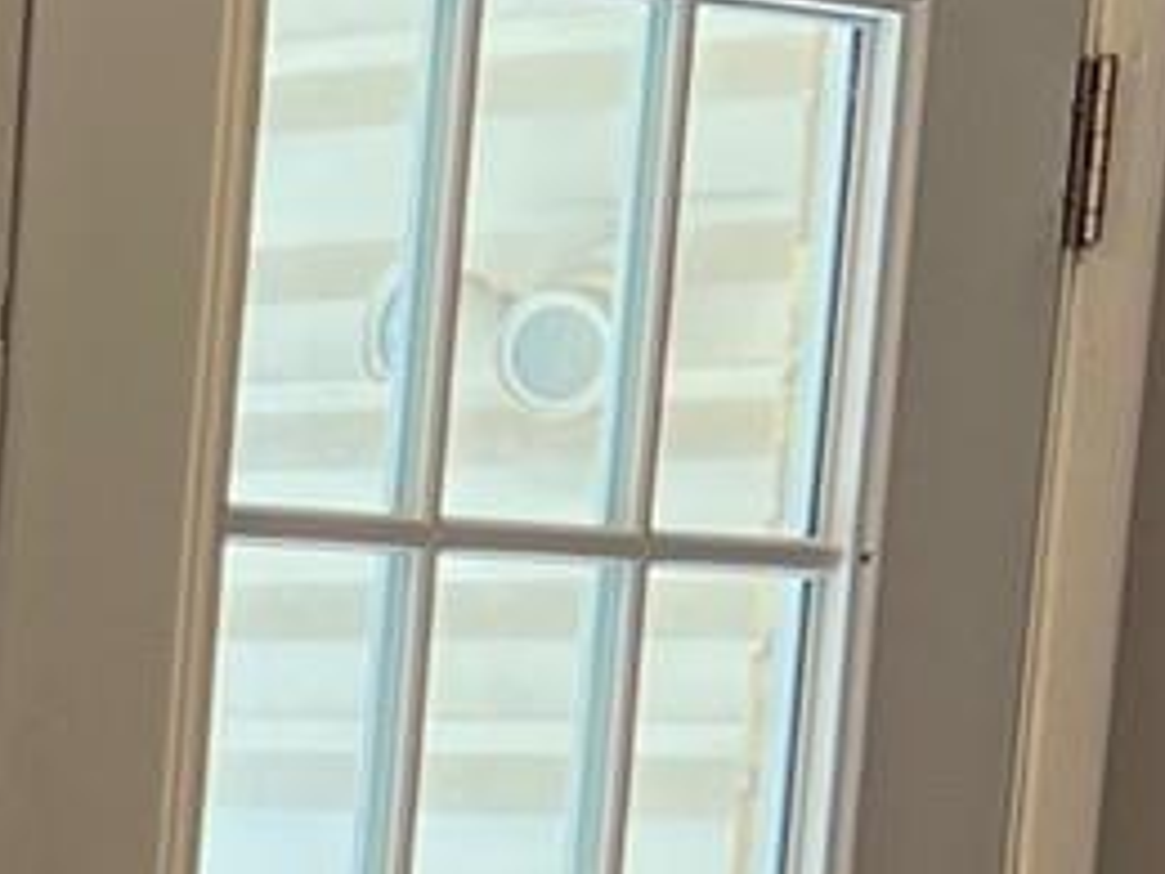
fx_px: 6899
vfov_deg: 6.9
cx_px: -1868
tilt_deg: -10.0
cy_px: 1918
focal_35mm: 205
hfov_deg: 8.6
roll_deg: -1.4
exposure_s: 1/125
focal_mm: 5.7
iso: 40
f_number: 1.5
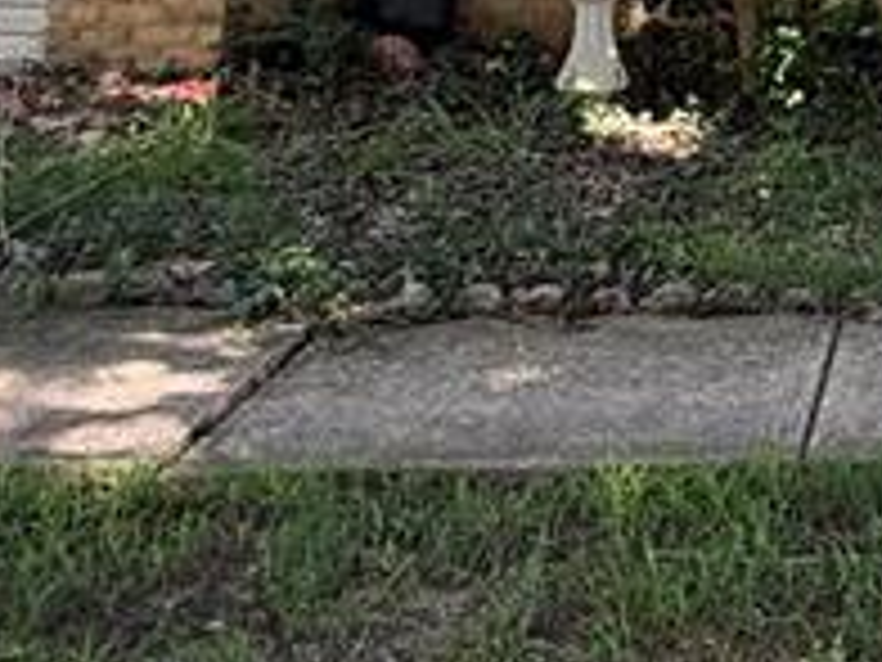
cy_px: -329
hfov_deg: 22.8
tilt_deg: +3.4
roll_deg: -0.9
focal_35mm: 73
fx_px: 1860
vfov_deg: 18.0
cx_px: 1238
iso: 64
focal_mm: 2.22
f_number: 2.2
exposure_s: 1/140
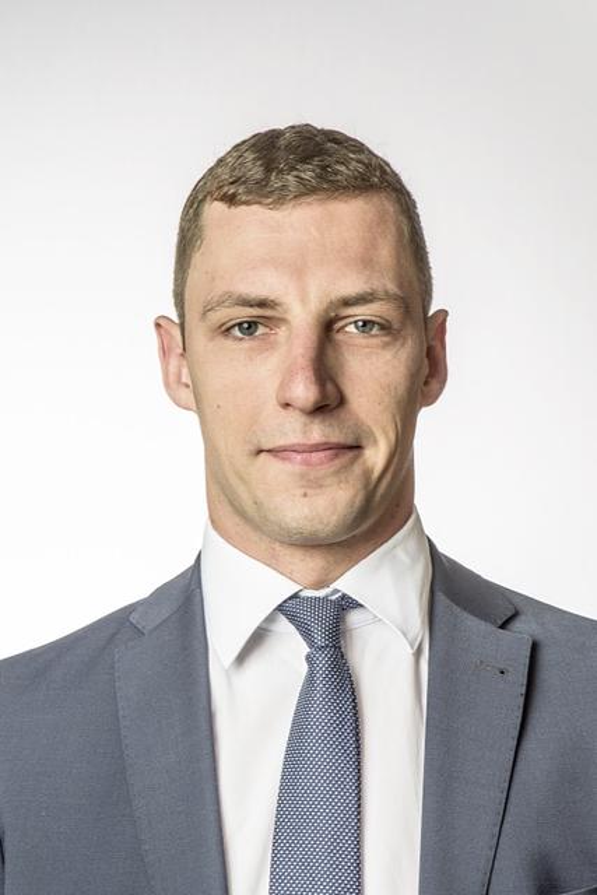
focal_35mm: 120
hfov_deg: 11.4
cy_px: 448
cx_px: 298
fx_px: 2983
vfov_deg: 17.1
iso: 100
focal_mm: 120
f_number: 16
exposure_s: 1/80
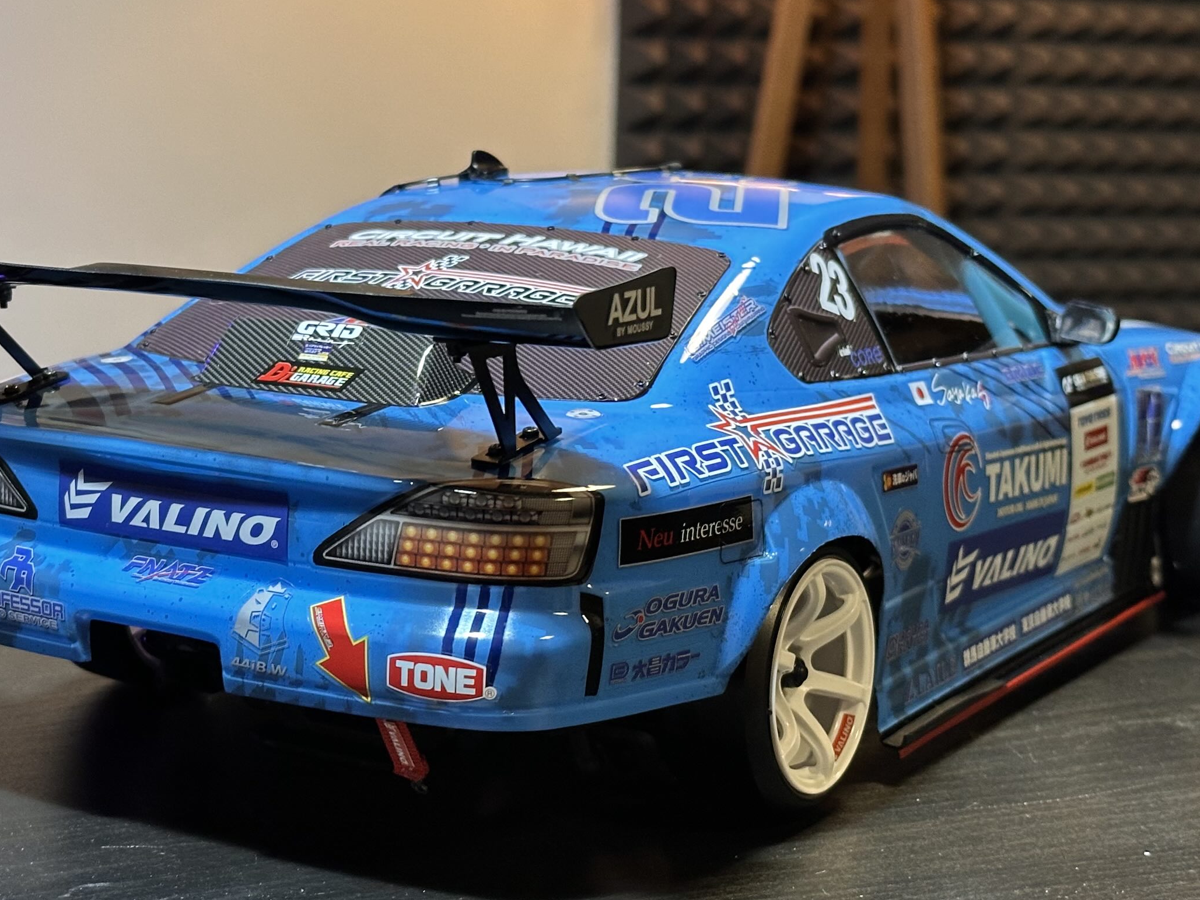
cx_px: 499
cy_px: 475
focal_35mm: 70
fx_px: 2427
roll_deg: -1.5
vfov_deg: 21.0
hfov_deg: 27.7
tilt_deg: -10.5
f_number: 1.78
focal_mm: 6.86
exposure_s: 1/50
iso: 200
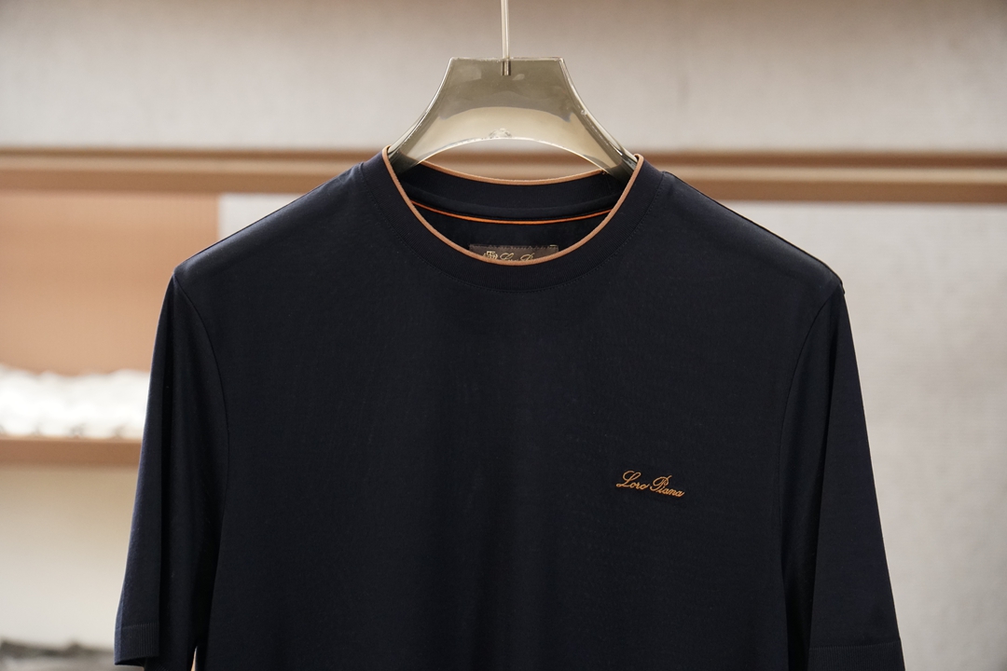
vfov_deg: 13.4
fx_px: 2853
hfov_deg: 20.0
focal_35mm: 102
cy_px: 336
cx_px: 504
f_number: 4
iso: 1600
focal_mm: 68
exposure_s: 1/125
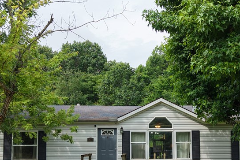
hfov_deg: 41.7
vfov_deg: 28.1
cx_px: 142
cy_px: 125
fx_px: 313
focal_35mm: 47
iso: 100
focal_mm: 8.67
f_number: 1.8
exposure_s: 1/1000
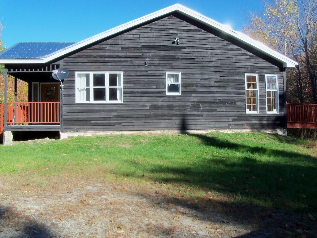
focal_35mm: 35
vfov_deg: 40.7
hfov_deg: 52.6
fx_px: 320
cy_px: 119
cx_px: 158
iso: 80
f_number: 3
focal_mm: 6.3
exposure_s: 1/500
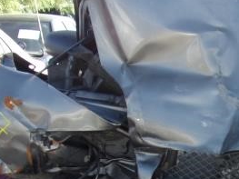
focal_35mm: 73
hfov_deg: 25.3
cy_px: 194
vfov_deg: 19.4
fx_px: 504
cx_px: 244
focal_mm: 4.3
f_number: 3.3
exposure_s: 1/240
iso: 80
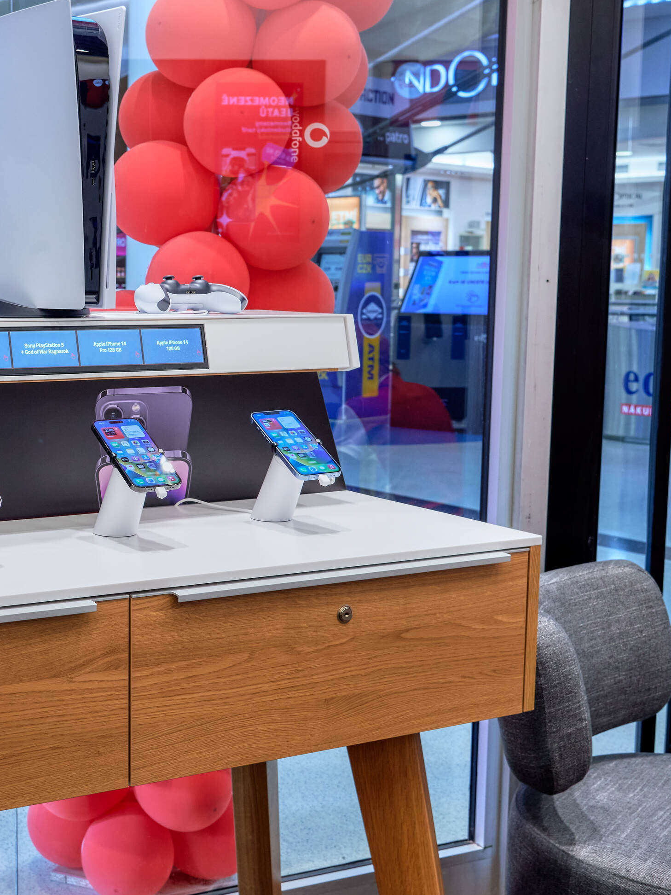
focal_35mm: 55
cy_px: 448
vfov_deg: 34.9
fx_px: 1422
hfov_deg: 25.9
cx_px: 103
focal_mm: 38
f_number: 8
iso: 450
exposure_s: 1/30
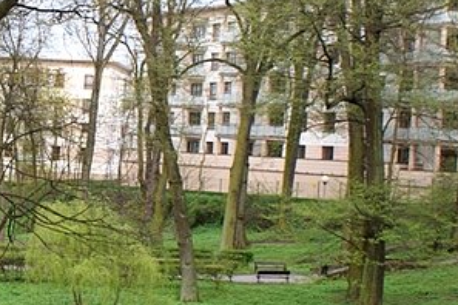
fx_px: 1158
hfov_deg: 21.4
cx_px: -32
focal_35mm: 91
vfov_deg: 15.0
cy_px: 137
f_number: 5.6
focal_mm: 20
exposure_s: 1/80
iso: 100
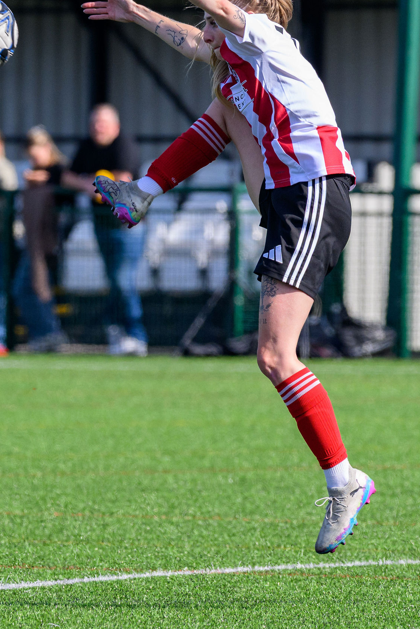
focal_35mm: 665
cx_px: 202
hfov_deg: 2.1
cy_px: 238
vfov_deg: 3.1
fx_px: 11634
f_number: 5
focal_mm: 240
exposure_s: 1/2000
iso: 560
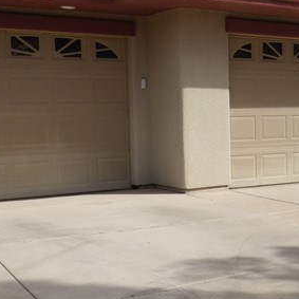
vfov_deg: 26.9
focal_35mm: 64
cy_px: 166
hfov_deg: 25.3
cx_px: 311
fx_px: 625
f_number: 3.2
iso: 100
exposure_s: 1/2000
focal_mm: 3.58
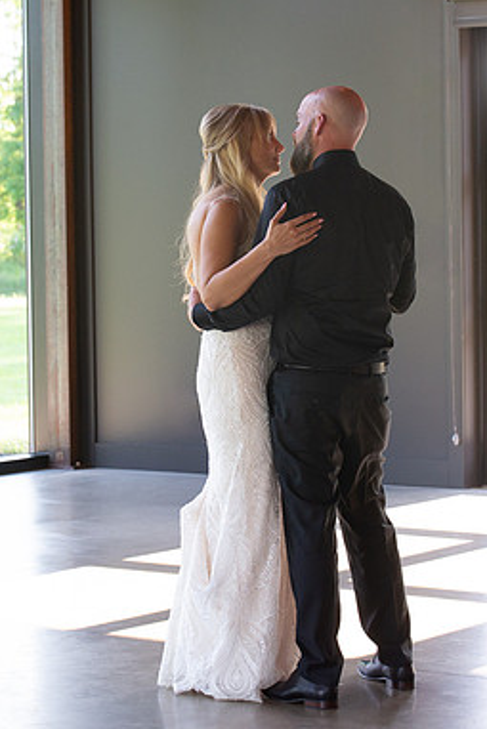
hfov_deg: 11.5
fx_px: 2412
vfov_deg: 17.2
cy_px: 341
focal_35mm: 119
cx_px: 210
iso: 1000
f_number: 5
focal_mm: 70
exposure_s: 1/200
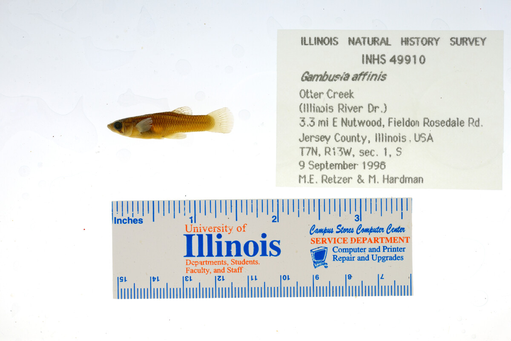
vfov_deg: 22.6
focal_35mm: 60
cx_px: 256
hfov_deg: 33.4
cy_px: 170
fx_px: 852
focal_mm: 60
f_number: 10
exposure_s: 1/200
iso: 100
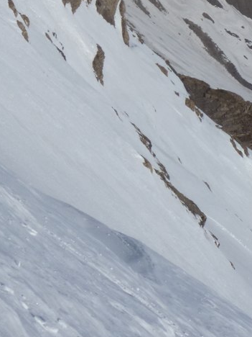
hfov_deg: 10.3
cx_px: -78
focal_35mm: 141
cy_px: 45
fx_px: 1369
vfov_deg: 13.9
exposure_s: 1/500
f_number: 7.1
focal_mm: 9.8
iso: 80
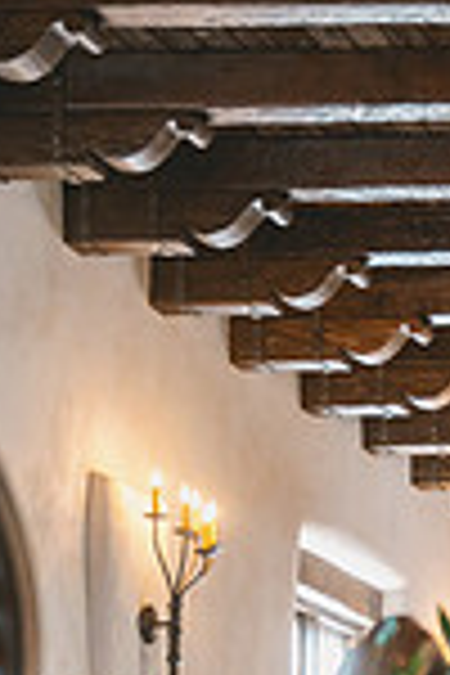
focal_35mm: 124
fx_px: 2325
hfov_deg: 9.4
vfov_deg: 15.9
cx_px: 1197
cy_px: 814
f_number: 2.8
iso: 1250
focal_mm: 32
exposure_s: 1/200
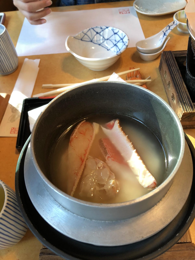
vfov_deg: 61.7
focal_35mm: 29
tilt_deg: -52.9
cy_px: 130
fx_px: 218
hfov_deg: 48.2
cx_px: 98
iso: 20
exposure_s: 1/30
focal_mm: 3.99
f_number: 1.8
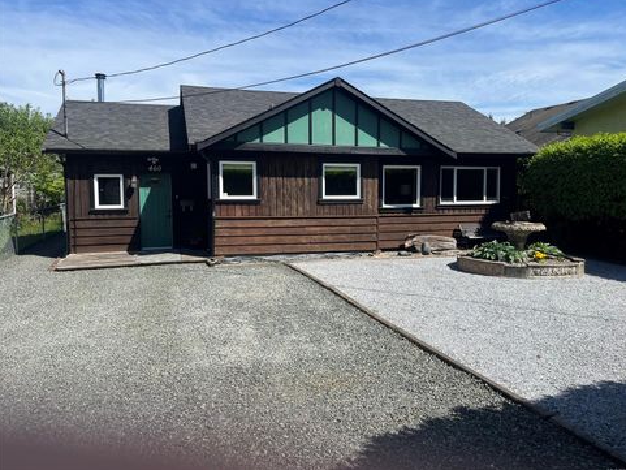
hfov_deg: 65.3
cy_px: 231
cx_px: 320
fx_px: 488
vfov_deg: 51.4
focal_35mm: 27
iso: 50
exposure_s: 1/3521
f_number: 1.6
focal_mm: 5.1
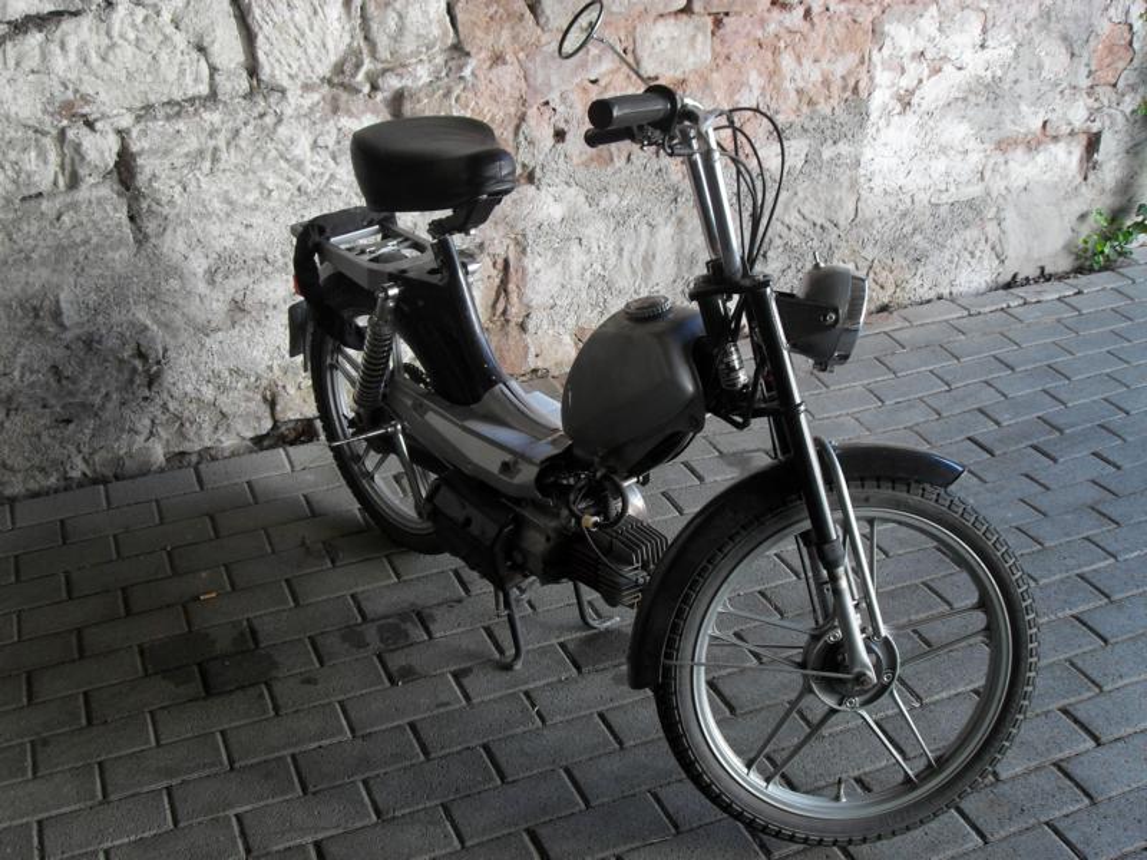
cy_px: 430
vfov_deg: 36.0
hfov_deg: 46.8
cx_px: 574
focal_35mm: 40
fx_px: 1325
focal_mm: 7
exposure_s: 1/60
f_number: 3
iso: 100
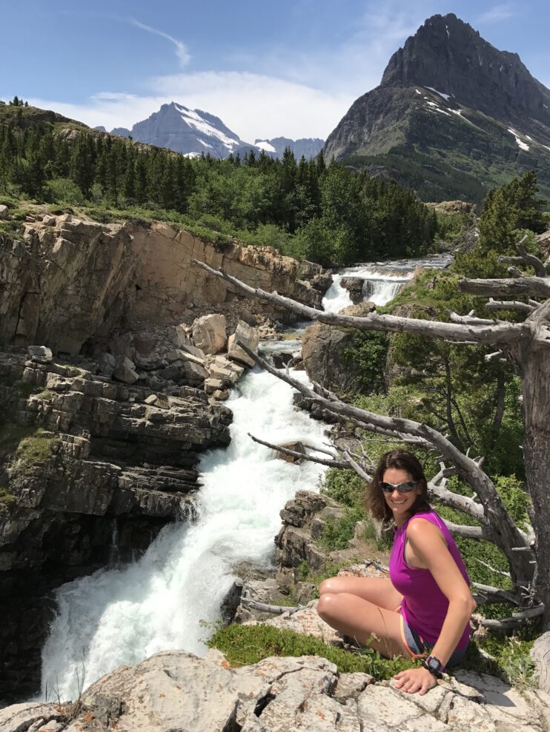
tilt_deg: -11.9
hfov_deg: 48.2
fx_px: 614
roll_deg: -2.9
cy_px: 363
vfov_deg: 61.7
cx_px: 279
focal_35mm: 29
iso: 20
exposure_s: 1/3195
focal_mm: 3.99
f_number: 1.8
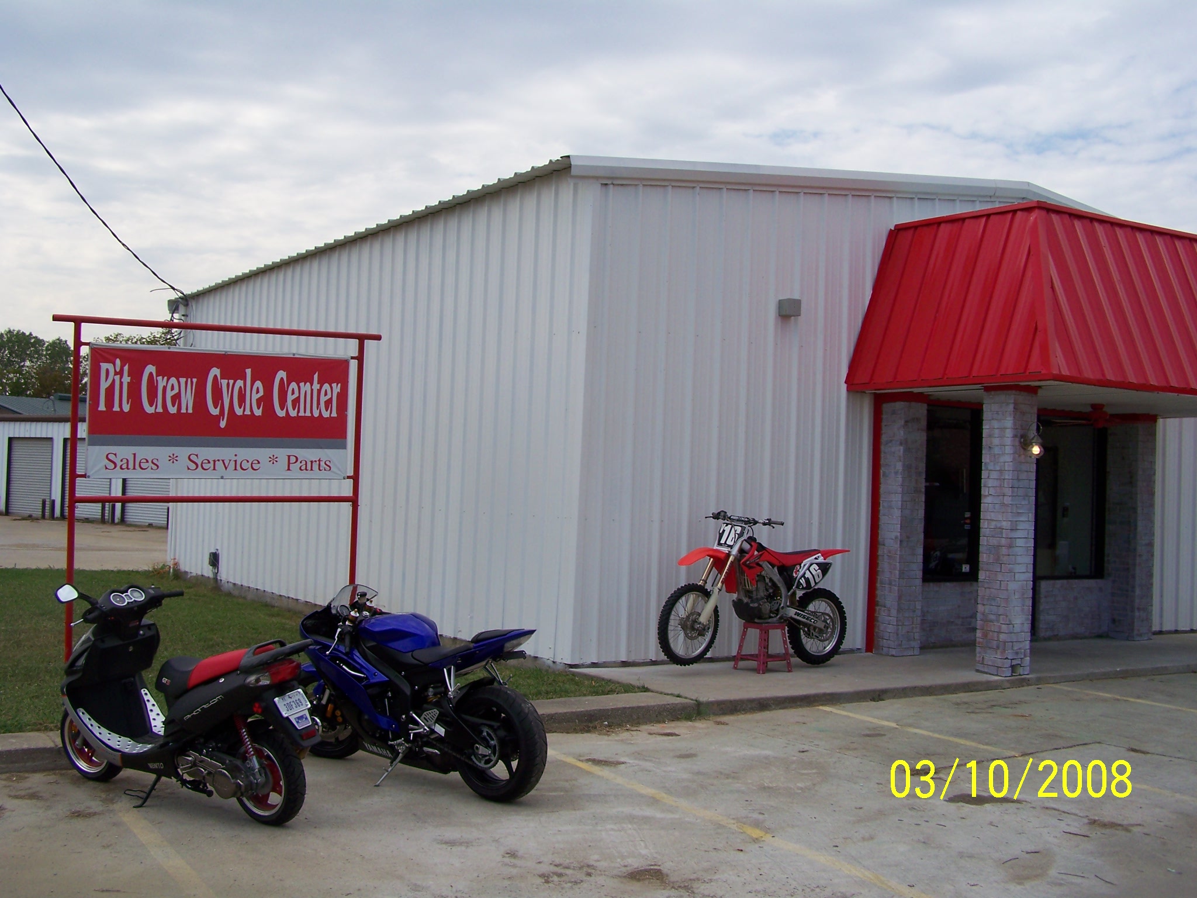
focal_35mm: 38
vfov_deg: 37.7
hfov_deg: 49.0
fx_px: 1314
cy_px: 449
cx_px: 598
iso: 64
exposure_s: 1/500
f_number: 4
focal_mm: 6.3
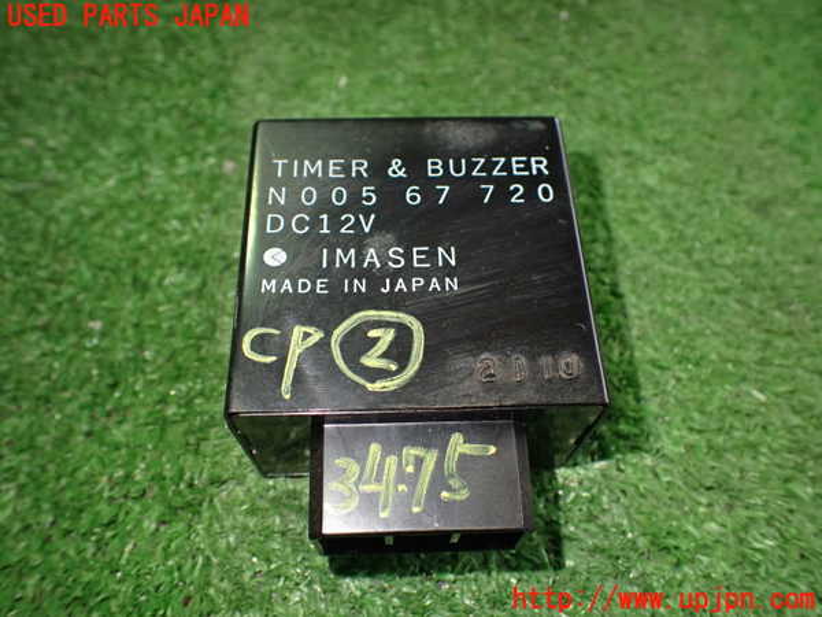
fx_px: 712
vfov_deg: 46.8
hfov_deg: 60.0
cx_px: 411
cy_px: 308
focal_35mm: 30
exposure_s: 1/125
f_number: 2.3
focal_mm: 5.4
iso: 800
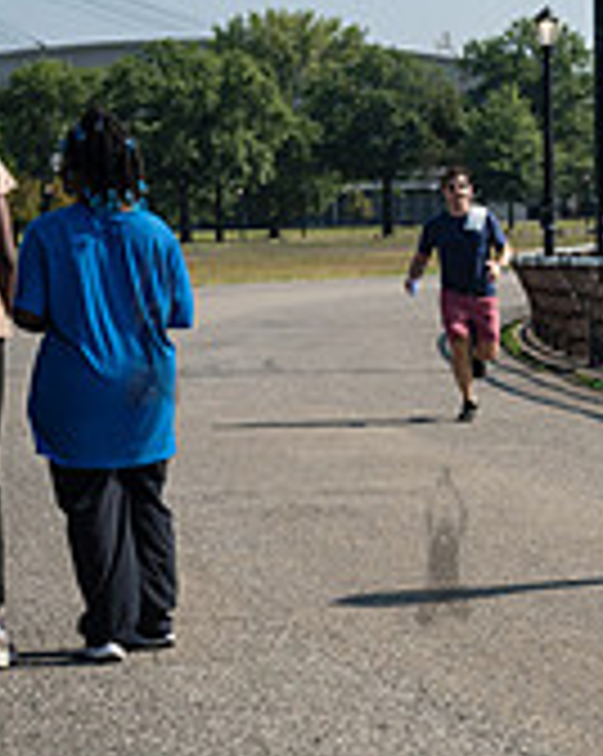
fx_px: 2905
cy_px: 326
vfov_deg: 14.8
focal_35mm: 130
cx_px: 1021
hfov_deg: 11.2
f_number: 5
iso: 400
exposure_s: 1/2500
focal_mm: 40
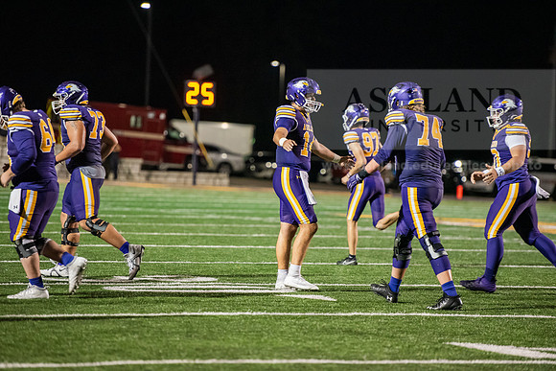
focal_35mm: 195
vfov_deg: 7.0
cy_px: 186
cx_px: 278
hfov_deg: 10.5
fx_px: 3012
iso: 5000
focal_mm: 195
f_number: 3.2
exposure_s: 1/400
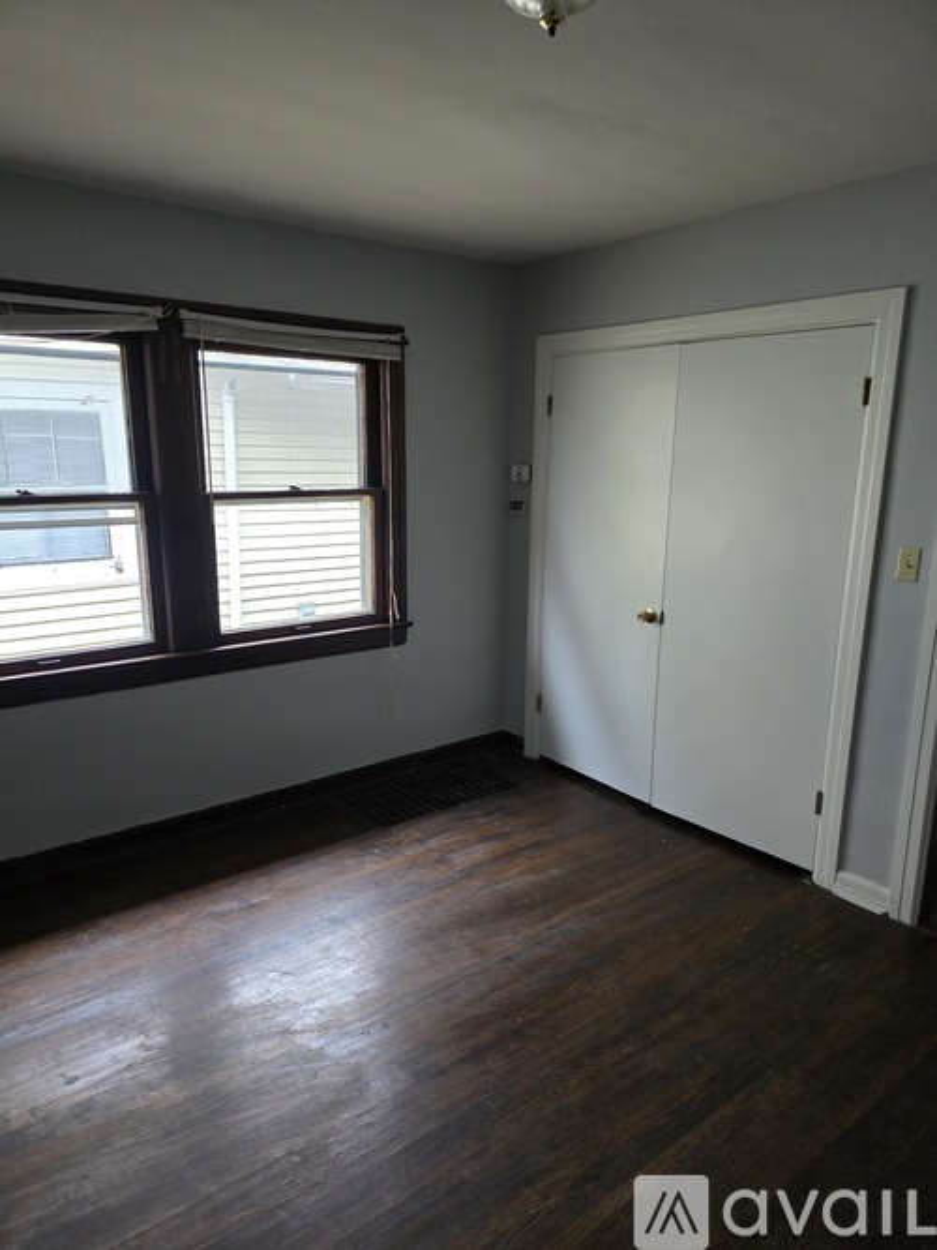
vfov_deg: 73.9
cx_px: 468
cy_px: 625
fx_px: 830
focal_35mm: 23
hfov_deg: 58.9
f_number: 1.7
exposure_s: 1/120
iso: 640
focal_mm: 6.3
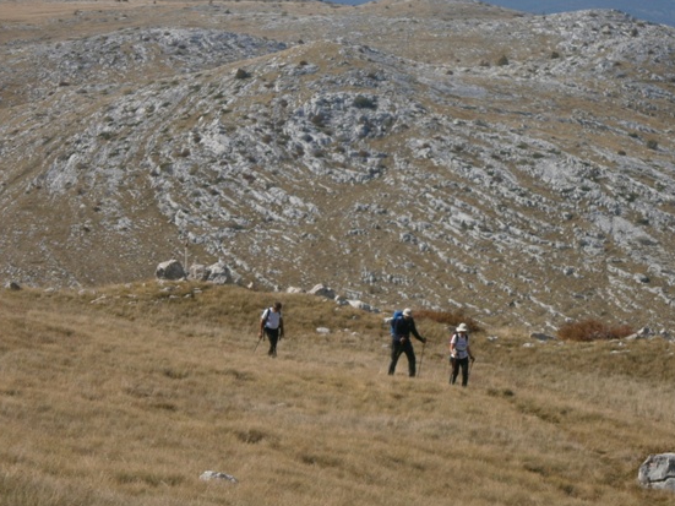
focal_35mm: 151
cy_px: 214
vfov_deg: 9.8
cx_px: 375
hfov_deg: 13.1
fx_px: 2944
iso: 80
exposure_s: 1/320
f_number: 6.5
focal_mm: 23.5
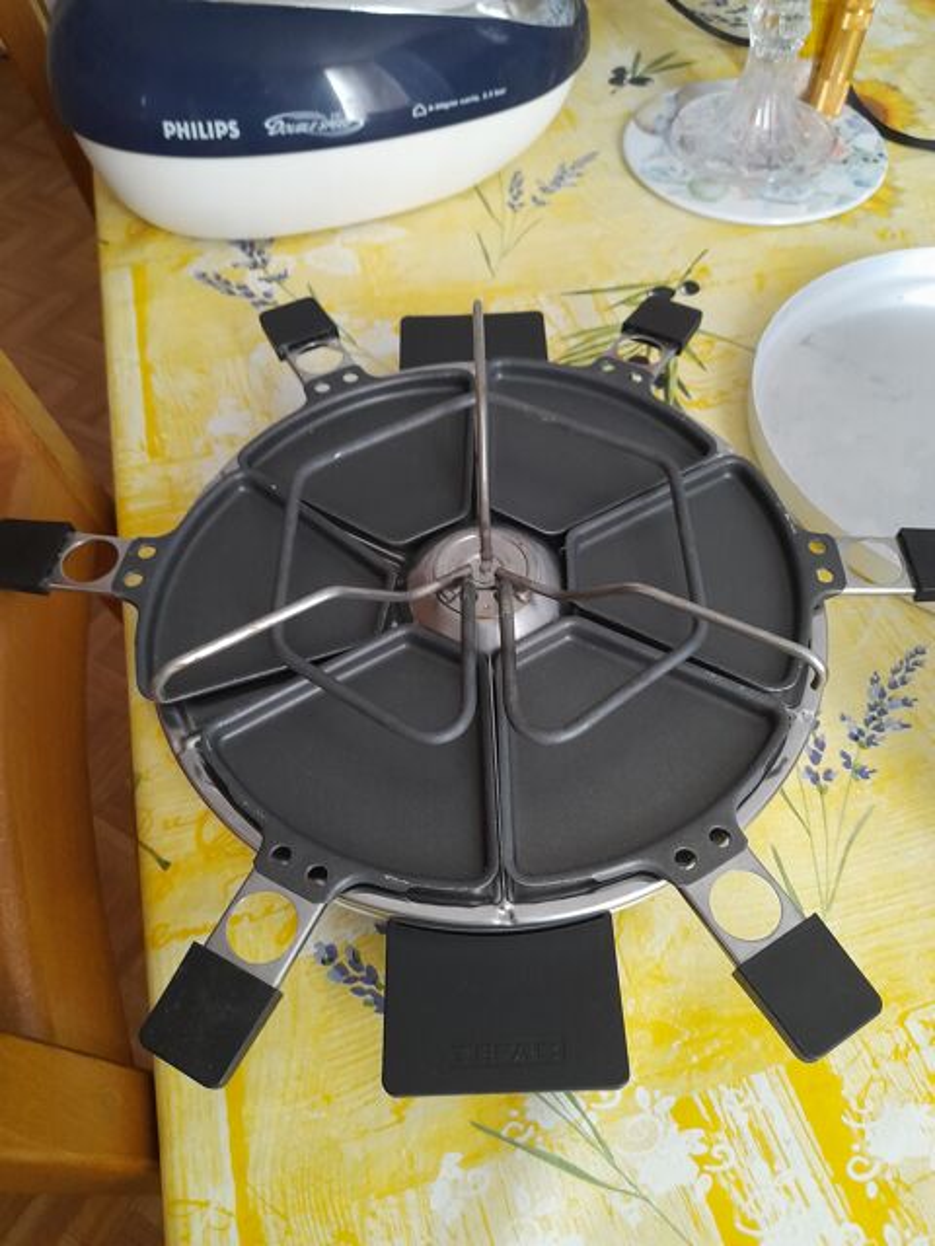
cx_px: 468
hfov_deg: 54.9
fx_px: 900
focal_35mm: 25
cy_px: 623
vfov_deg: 69.4
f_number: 2
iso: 320
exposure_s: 1/33
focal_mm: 4.6
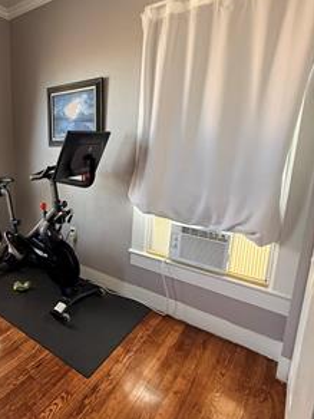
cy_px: 195
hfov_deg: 55.2
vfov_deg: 73.8
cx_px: 68
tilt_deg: -10.6
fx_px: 278
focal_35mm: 23
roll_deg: -0.7
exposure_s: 1/98
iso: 320
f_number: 2.2
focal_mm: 2.22
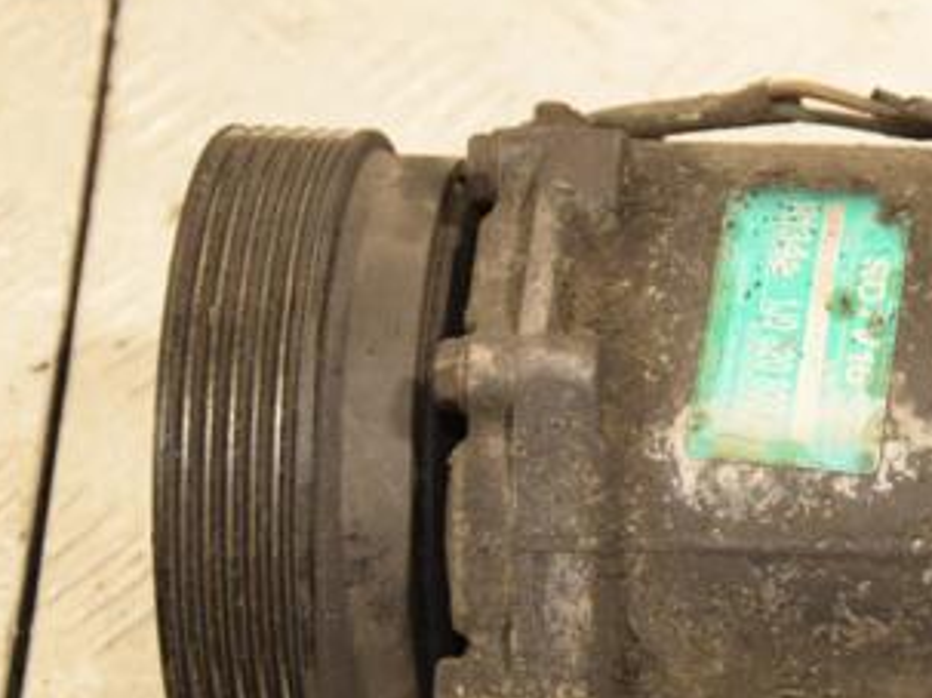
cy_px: 532
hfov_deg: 13.7
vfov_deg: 10.3
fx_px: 3849
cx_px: 883
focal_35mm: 143
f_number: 5
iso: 800
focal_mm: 50
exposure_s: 1/125
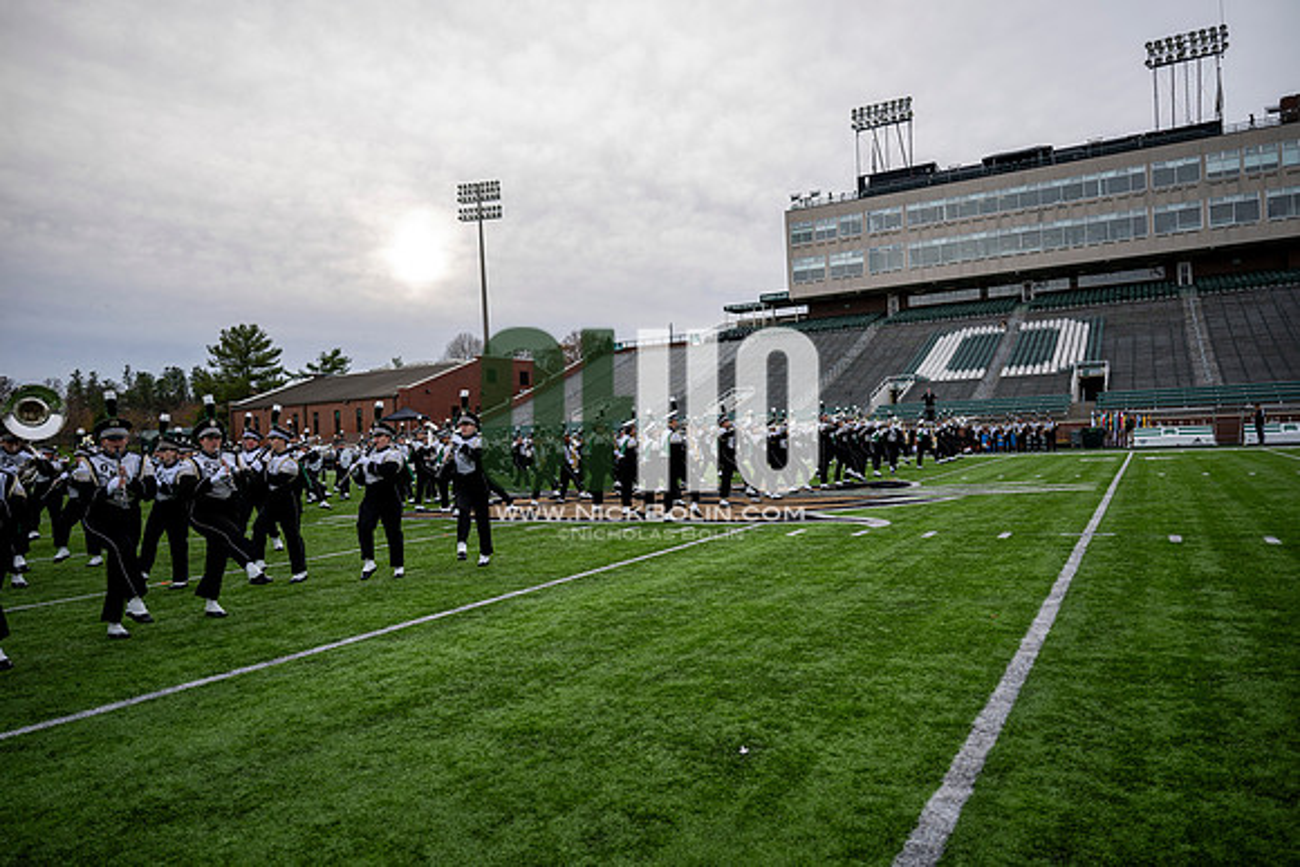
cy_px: 434
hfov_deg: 73.7
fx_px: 867
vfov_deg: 53.2
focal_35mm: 24
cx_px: 650
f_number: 2.8
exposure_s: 1/500
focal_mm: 24
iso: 125
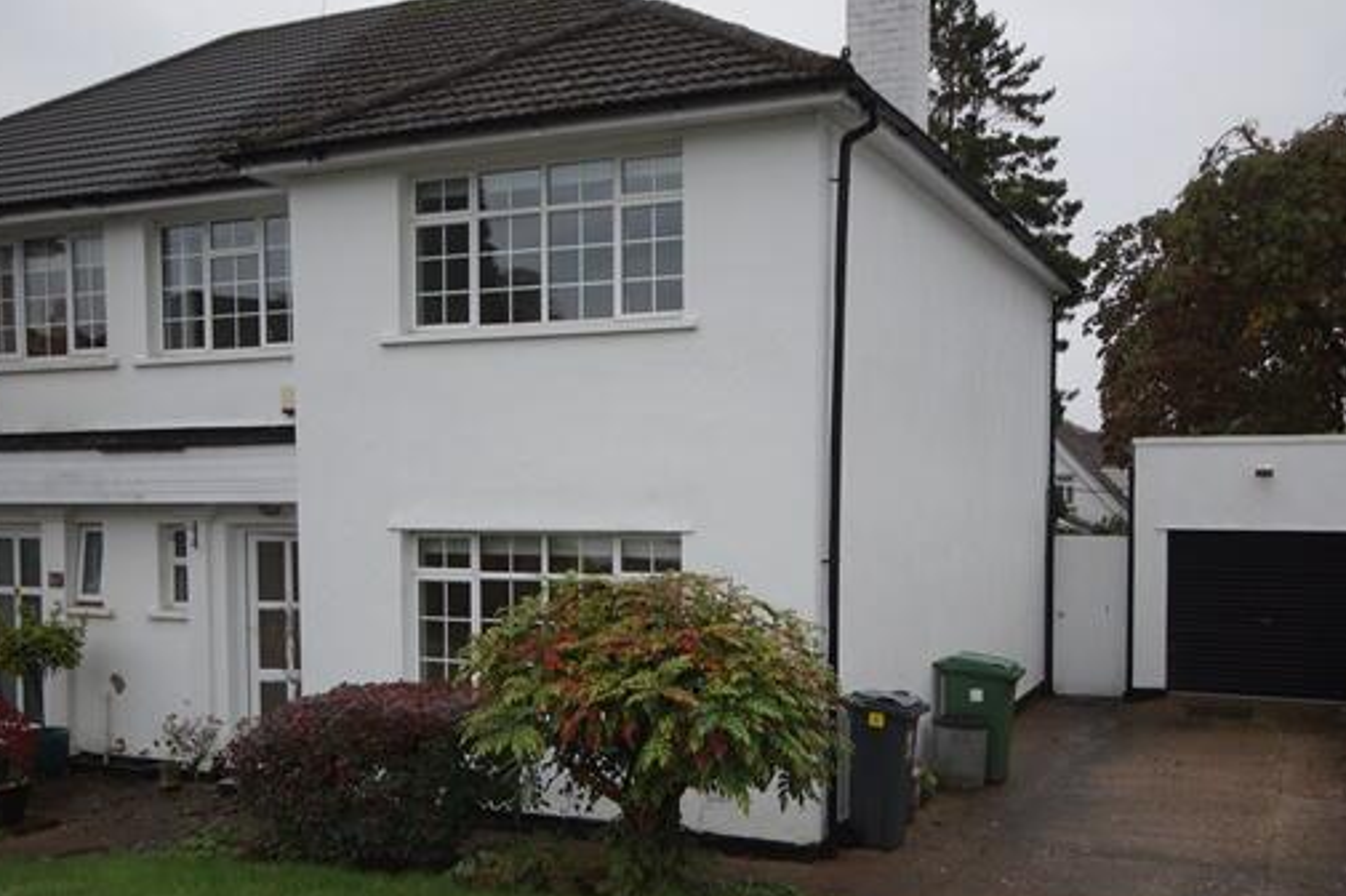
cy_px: 555
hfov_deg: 50.7
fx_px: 1420
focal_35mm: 38
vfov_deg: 34.8
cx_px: 664
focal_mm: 20
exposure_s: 1/60
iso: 200
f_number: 6.3
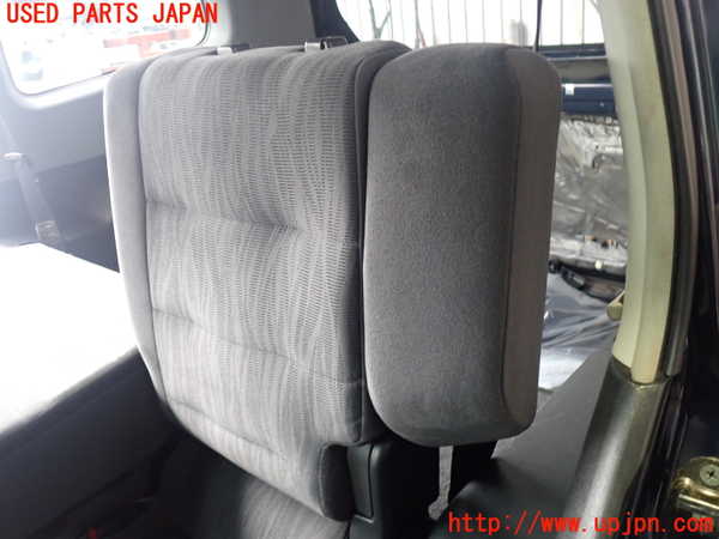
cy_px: 270
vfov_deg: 46.8
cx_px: 360
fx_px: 623
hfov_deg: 60.0
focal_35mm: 30
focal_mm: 5.4
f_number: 2.3
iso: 500
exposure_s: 1/30
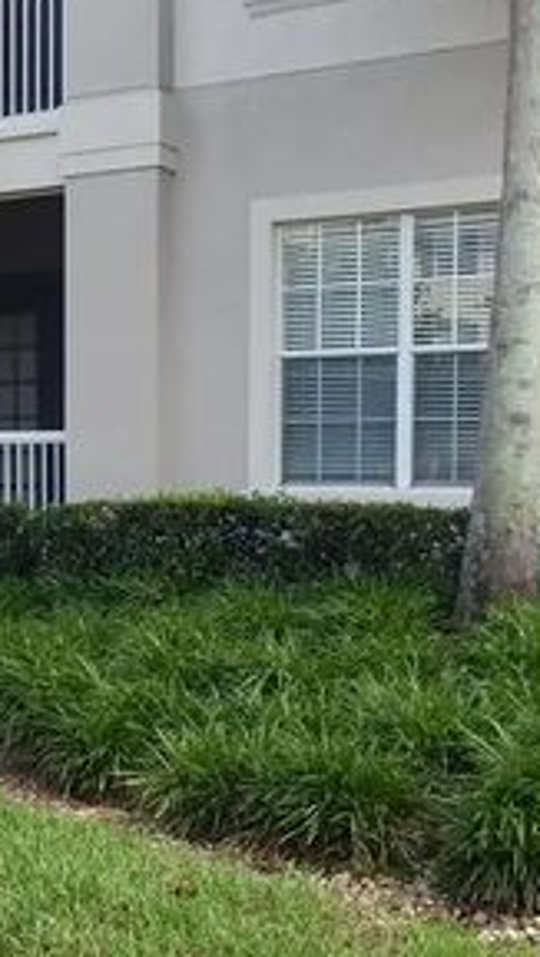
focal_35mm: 53
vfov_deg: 39.0
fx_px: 1346
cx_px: 162
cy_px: 560
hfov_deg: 22.5
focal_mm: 4
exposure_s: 1/400
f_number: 3
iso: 125
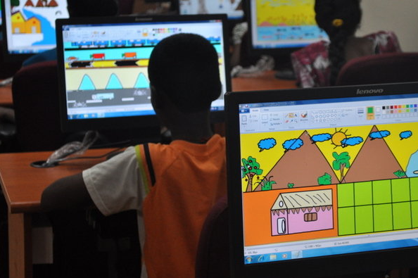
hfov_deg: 21.0
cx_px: 235
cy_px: 114
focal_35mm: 97
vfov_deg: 14.1
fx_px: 1125
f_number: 5.6
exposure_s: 1/40
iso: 800
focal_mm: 48
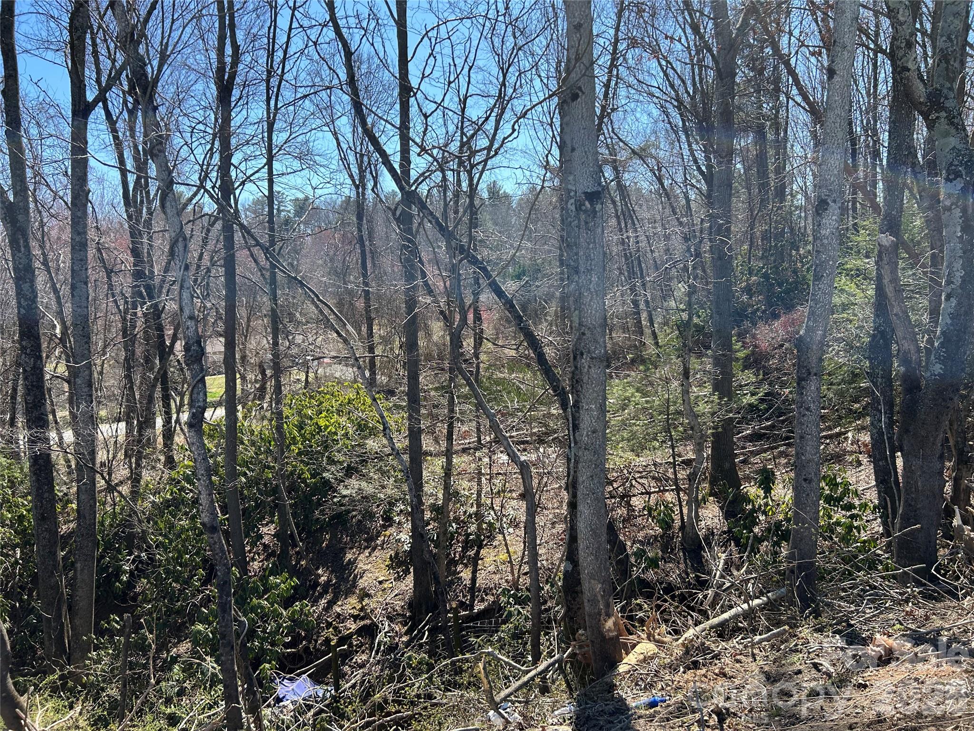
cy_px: 366
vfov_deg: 53.1
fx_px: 732
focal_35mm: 26
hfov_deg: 67.3
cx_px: 487
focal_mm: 5.7
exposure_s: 1/1344
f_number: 1.5
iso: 50
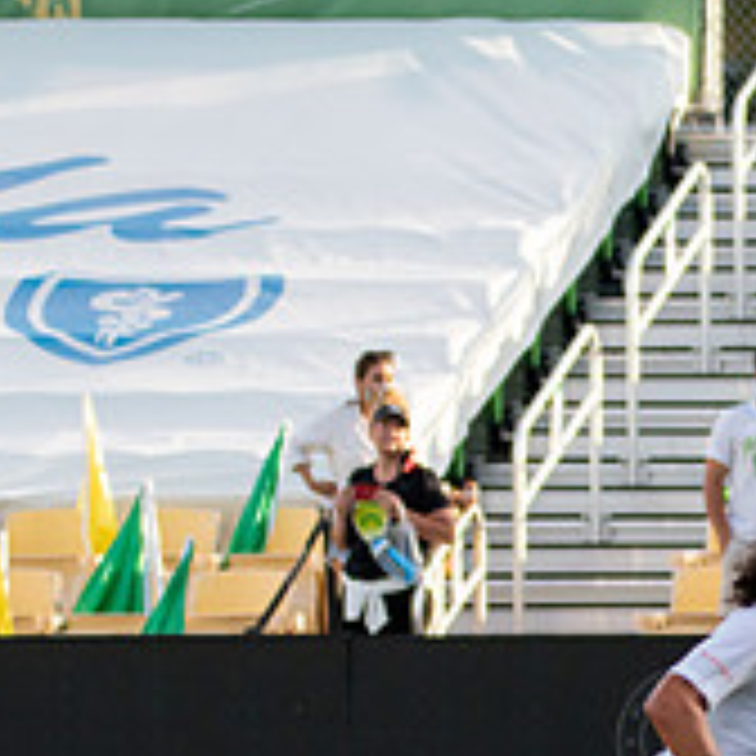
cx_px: 1134
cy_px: 839
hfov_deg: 2.3
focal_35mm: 750
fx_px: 18532
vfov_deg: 2.3
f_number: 5.3
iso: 720
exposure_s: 1/1000
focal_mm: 170
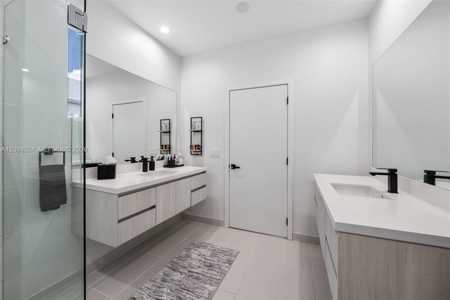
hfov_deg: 104.3
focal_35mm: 14
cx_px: 225
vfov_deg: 81.2
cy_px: 150
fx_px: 175
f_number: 7.1
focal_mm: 14
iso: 250
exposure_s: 1/8
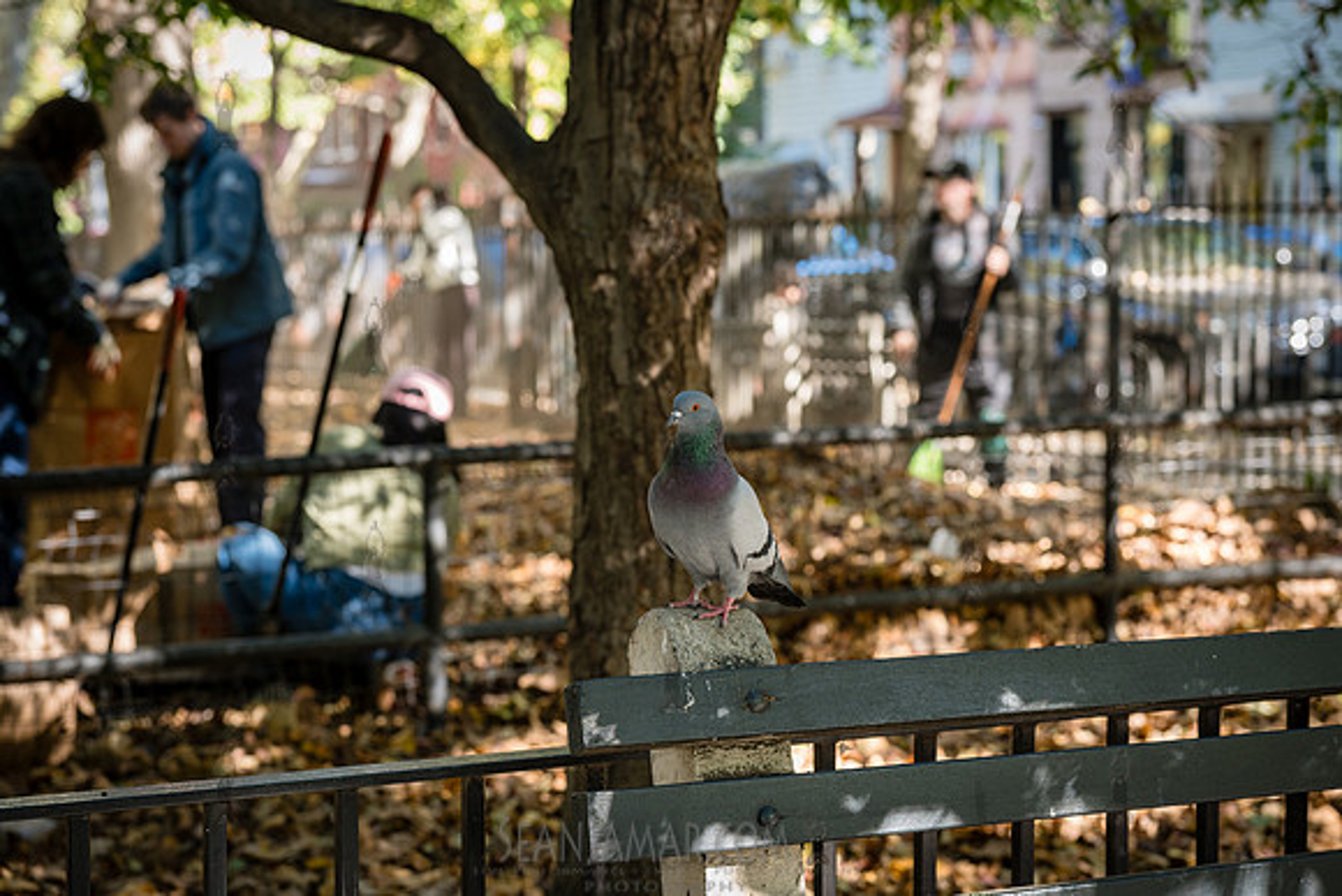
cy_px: 429
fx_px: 2712
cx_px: 699
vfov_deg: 18.7
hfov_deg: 27.8
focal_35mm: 73
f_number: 4
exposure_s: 1/125
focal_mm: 64
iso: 500
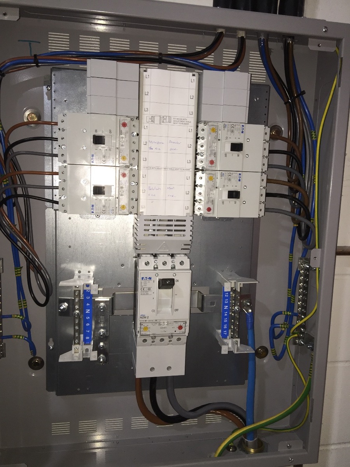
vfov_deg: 61.7
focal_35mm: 29
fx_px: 391
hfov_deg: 48.2
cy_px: 234
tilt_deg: -6.4
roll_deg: -2.9
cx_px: 175
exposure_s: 1/33
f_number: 2.2
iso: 64
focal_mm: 4.15
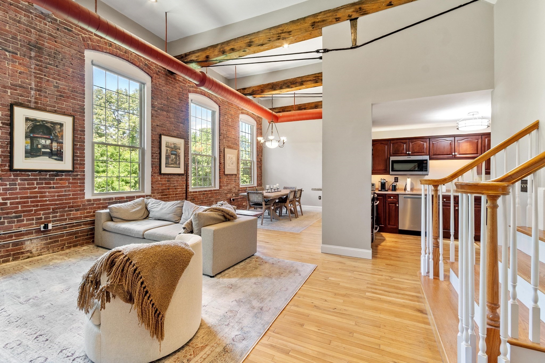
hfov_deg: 100.4
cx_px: 272
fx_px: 227
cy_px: 182
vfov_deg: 77.3
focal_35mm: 15
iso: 320
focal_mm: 10
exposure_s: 1
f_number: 8
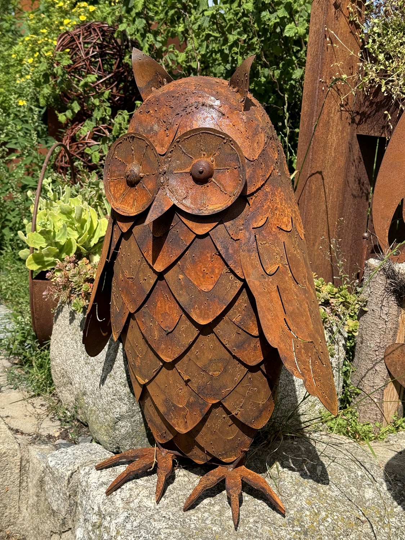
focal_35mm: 48
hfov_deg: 30.3
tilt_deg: -10.9
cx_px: 202
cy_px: 270
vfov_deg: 39.7
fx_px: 749
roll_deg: -3.8
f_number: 1.78
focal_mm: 6.76
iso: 64
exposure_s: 1/2959
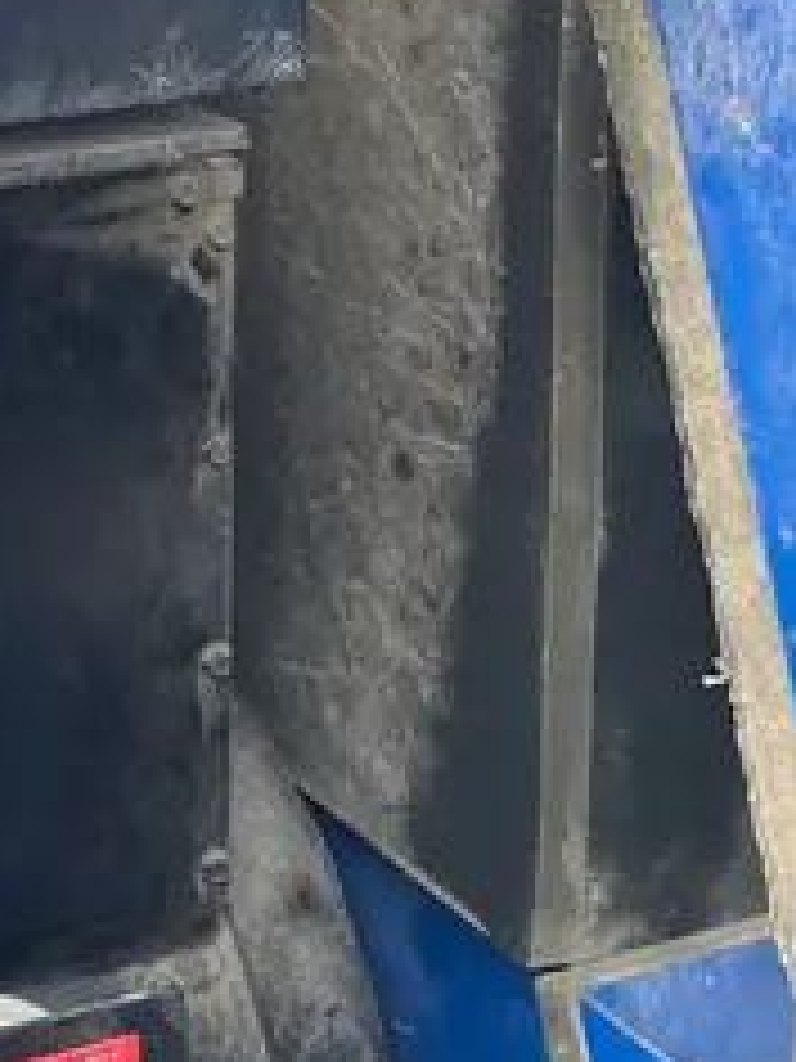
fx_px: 2667
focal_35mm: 87
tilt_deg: -8.8
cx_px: -432
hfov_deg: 15.5
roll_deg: +3.9
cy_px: 74
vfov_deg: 21.9
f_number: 1.8
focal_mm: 3.99
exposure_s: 1/60
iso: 80
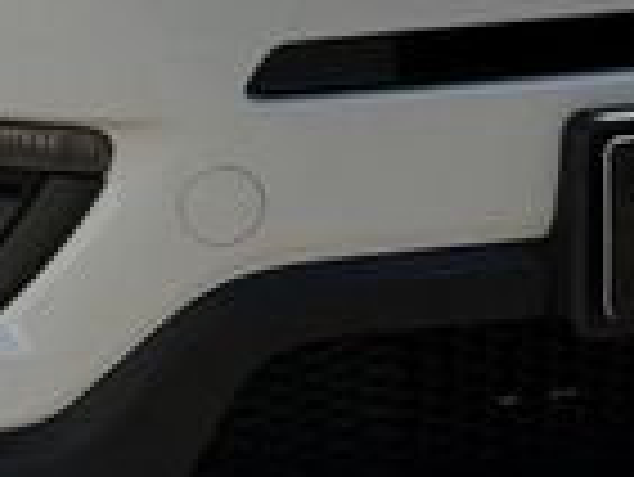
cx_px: -103
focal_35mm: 275
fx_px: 5041
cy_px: -369
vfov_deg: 5.3
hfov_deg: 7.1
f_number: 1.78
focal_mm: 6.76
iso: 64
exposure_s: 1/8772
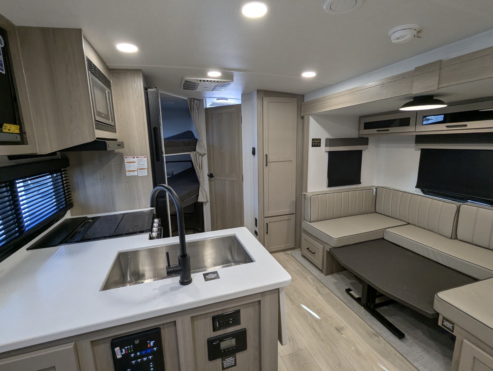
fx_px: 228
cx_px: 246
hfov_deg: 94.4
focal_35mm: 16
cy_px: 186
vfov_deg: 78.2
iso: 161
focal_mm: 2.35
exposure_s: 1/110
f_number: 2.2
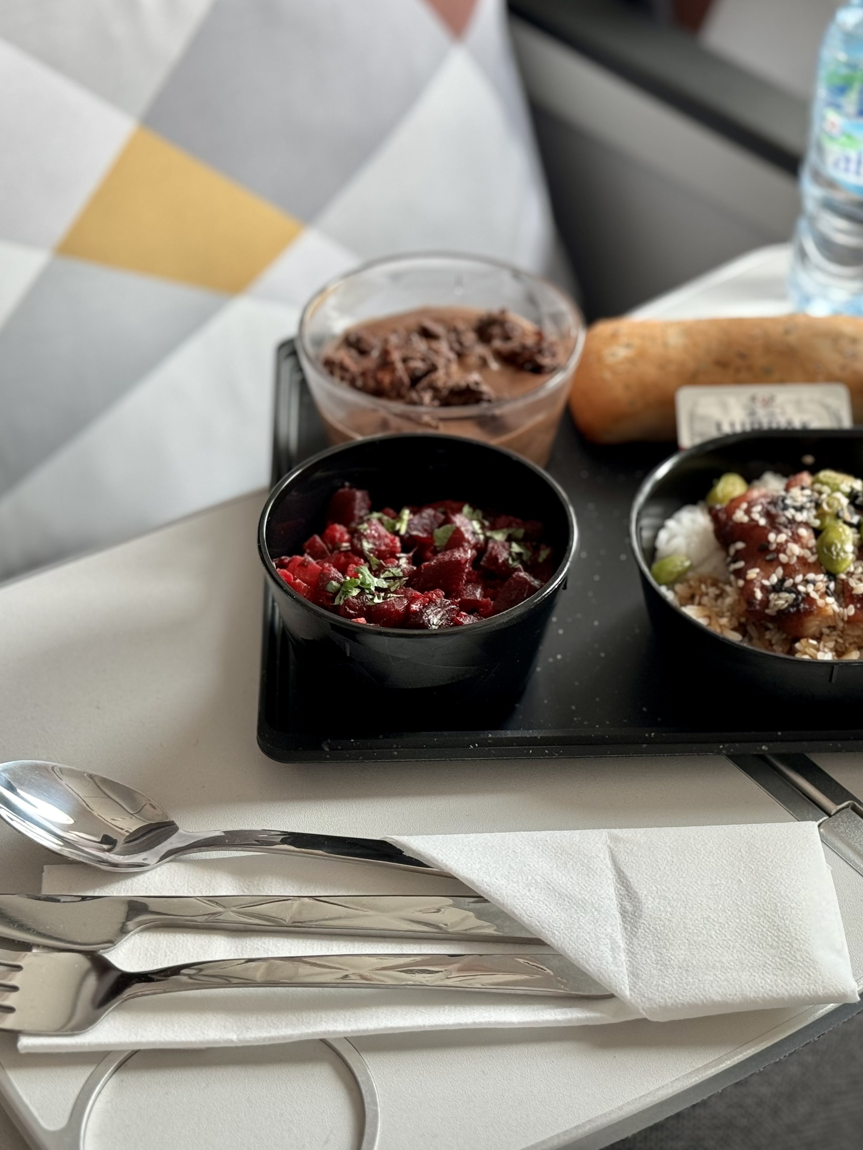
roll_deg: -0.2
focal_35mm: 65
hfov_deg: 22.5
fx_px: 2161
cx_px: 576
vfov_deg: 29.8
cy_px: 574
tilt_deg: -40.3
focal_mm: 6.86
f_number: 1.78
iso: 80
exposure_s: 1/83
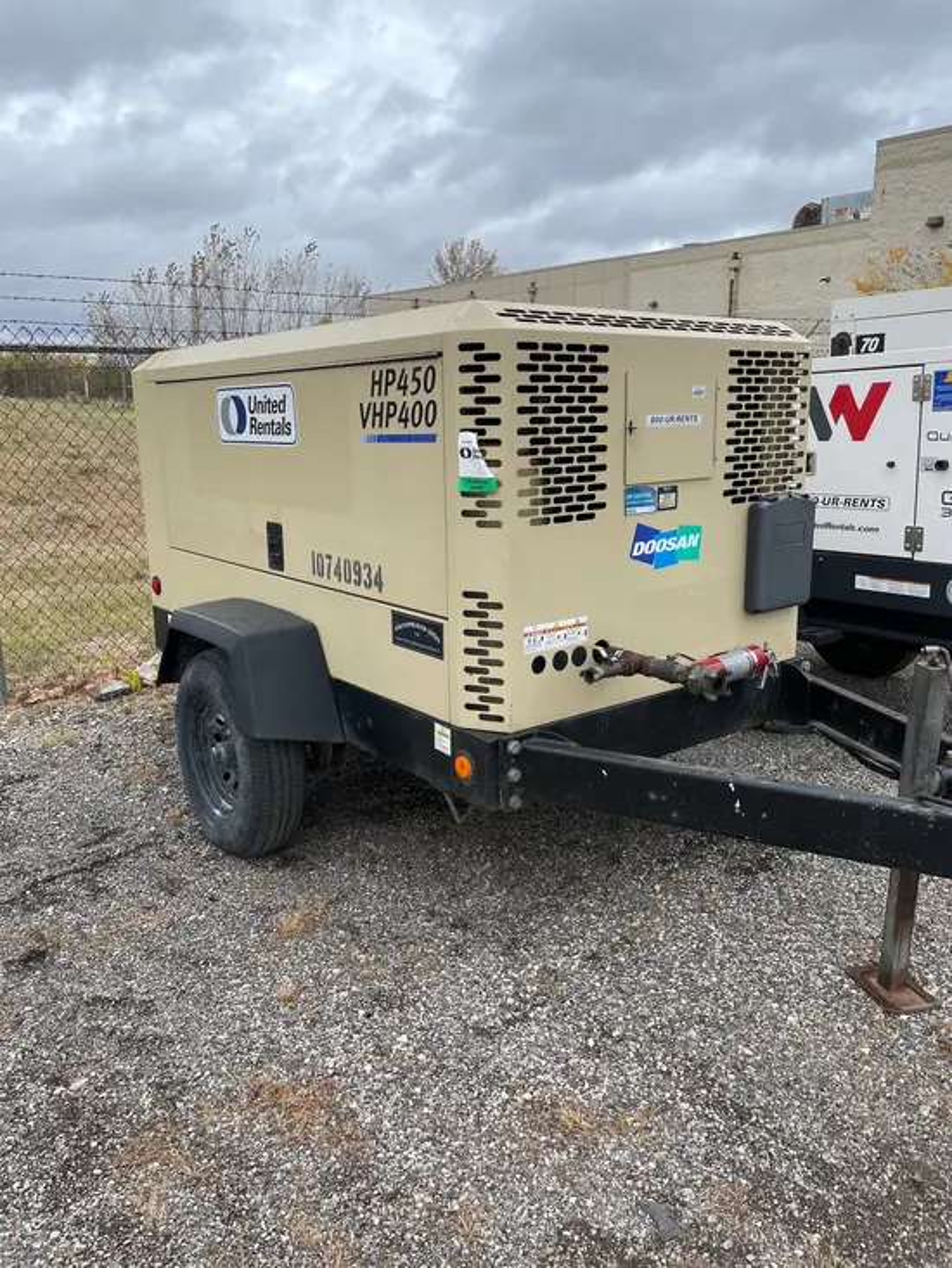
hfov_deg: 53.1
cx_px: 476
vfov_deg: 67.3
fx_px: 953
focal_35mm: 26
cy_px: 634
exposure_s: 1/754
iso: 32
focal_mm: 4.2
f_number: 1.6
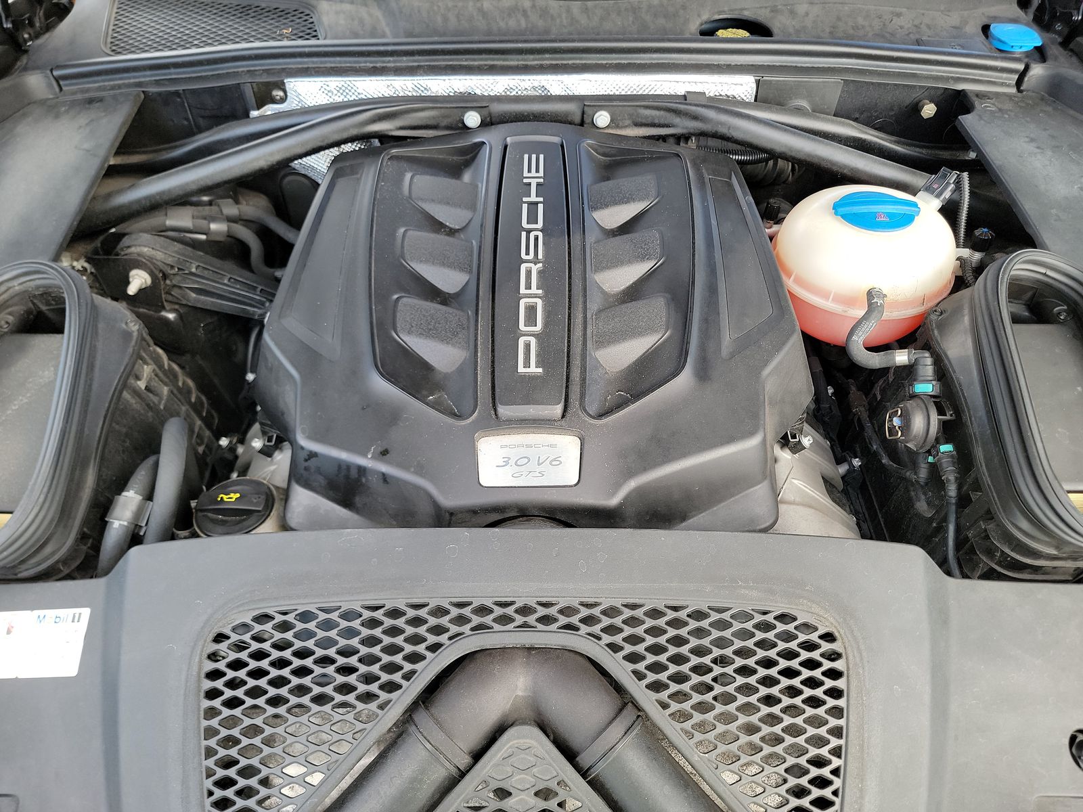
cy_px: 406
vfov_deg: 56.8
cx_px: 542
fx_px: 751
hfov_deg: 71.6
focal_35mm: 24
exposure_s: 1/59
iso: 66
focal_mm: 6.7
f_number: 1.8
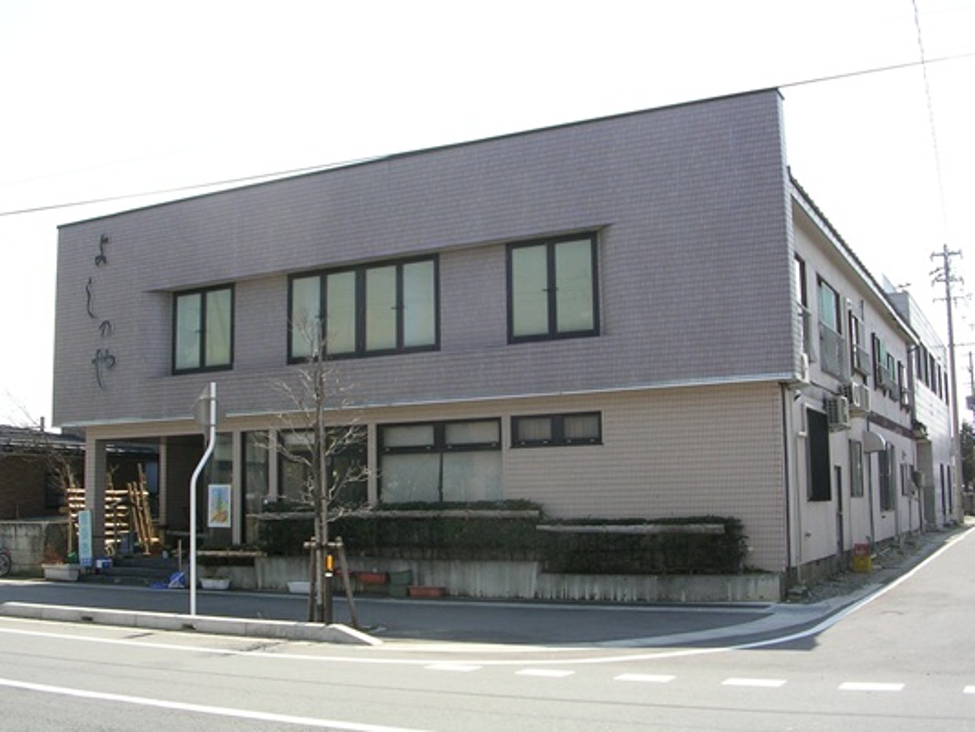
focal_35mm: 38
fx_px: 1071
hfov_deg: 49.0
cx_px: 488
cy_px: 366
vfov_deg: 37.7
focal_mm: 5.8
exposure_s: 1/265
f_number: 5.6
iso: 71
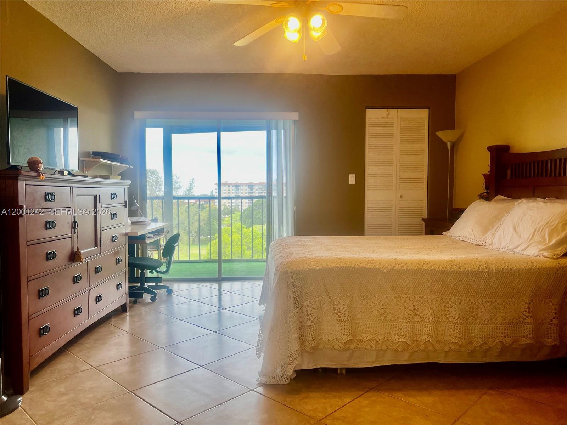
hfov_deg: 67.3
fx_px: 426
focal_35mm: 26
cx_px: 284
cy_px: 212
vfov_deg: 53.1
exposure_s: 1/136
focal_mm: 5.7
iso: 32
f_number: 1.5
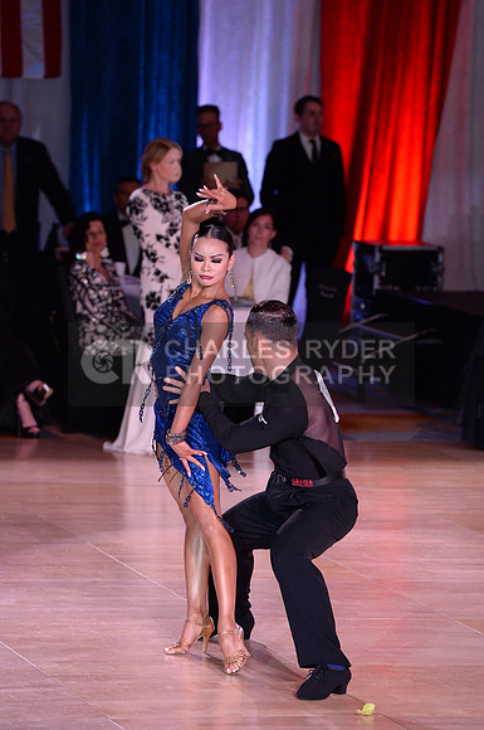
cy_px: 365
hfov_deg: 6.8
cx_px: 242
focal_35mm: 200
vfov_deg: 10.3
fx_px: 4045
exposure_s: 1/250
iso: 2000
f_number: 5
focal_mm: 200
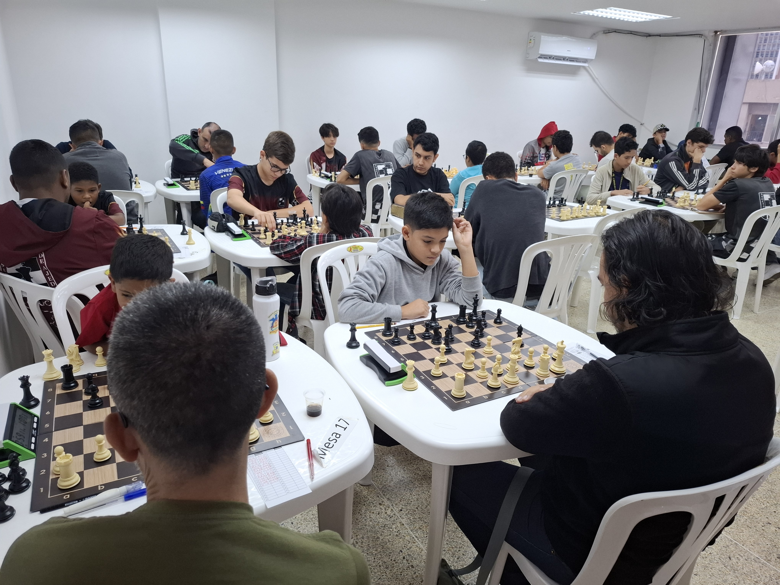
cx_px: 390
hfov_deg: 73.9
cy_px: 292
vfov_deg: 58.9
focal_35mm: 23
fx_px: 518
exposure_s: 1/100
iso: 160
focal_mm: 5.54
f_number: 1.8
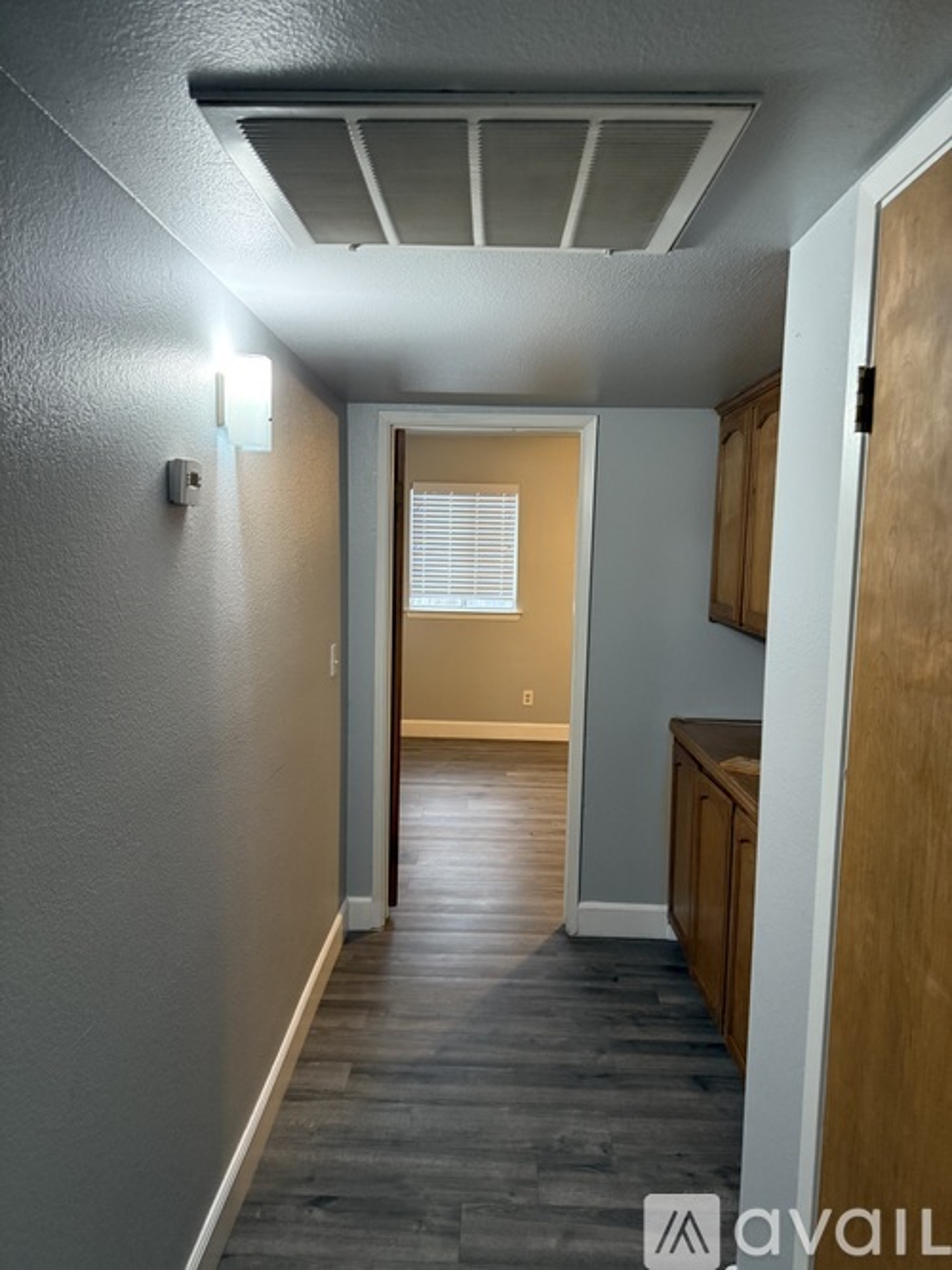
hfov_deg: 56.8
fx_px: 880
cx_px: 476
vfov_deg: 71.6
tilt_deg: -5.8
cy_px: 635
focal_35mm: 24
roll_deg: -1.7
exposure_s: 1/60
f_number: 1.78
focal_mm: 6.76
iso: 320
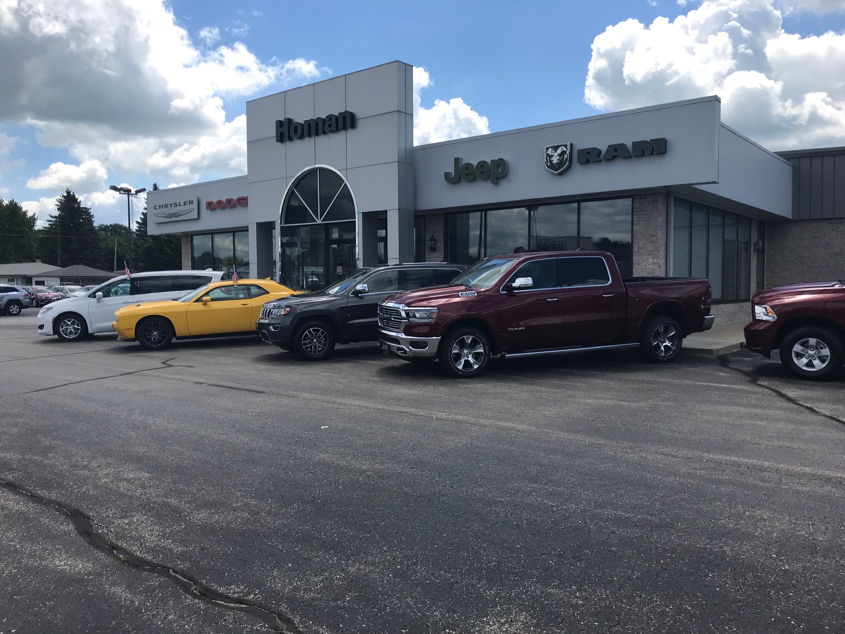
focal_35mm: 28
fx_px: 683
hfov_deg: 63.4
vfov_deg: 49.7
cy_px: 317
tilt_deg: -2.2
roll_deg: +0.3
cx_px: 422
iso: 20
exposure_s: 1/2519
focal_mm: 3.99
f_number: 1.8
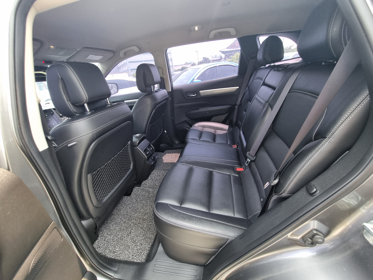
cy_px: 140
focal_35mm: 13
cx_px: 186
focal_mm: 2.2
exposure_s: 1/120
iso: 80
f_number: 2.2
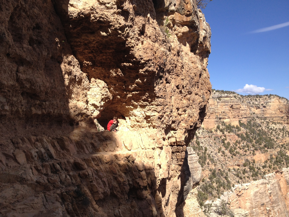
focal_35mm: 35
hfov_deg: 52.6
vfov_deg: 40.7
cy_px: 108
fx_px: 292
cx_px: 144
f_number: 2.4
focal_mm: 4.28
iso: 50
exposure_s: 1/1381
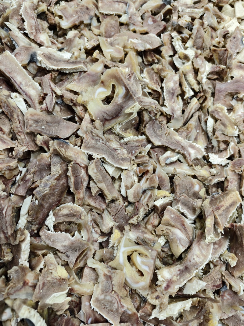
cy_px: 163
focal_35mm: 23
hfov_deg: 58.9
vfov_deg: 73.9
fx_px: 216
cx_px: 122
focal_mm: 5.6
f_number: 1.57
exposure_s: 1/100
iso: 759
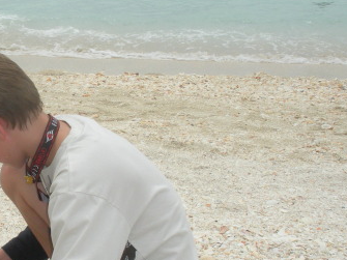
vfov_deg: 17.2
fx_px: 862
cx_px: 45
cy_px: 121
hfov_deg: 22.3
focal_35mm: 86
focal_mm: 6.3
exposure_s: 1/610
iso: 88
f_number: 5.6
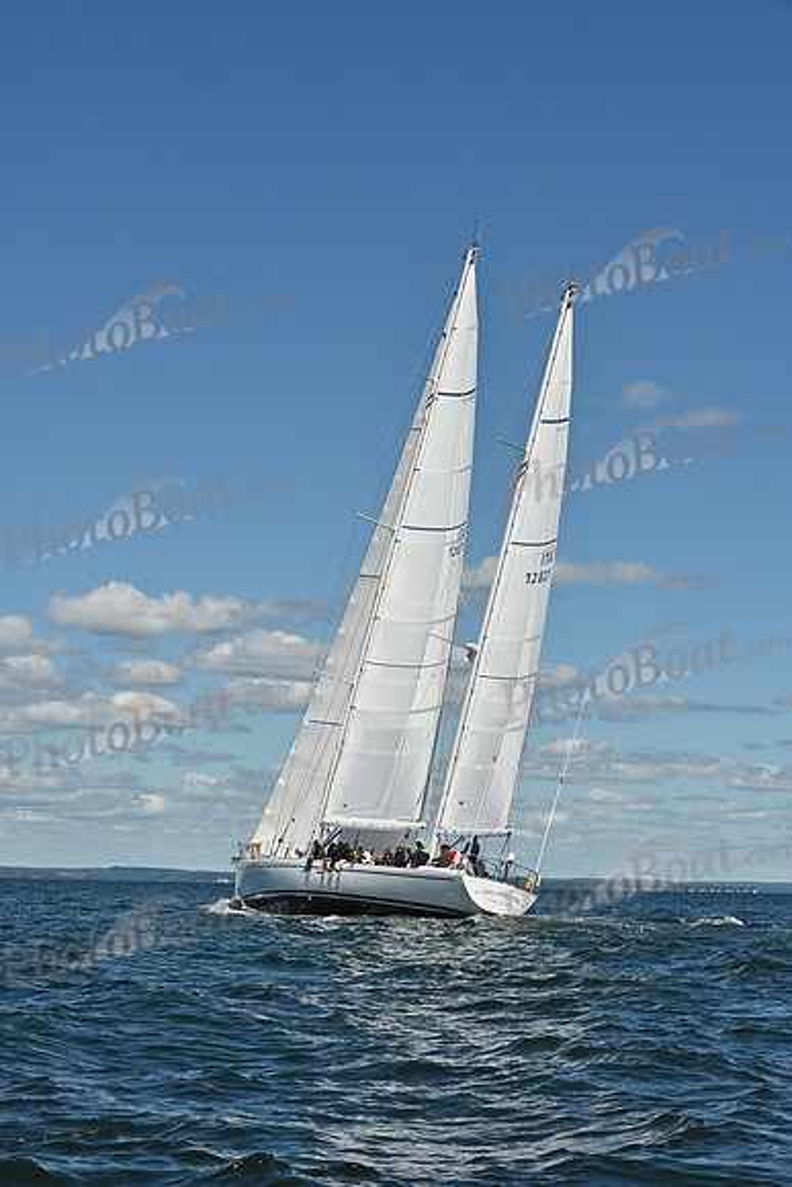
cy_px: 594
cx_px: 396
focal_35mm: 70
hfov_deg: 19.5
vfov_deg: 28.8
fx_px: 2308
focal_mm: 70
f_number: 14
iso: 320
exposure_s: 1/800
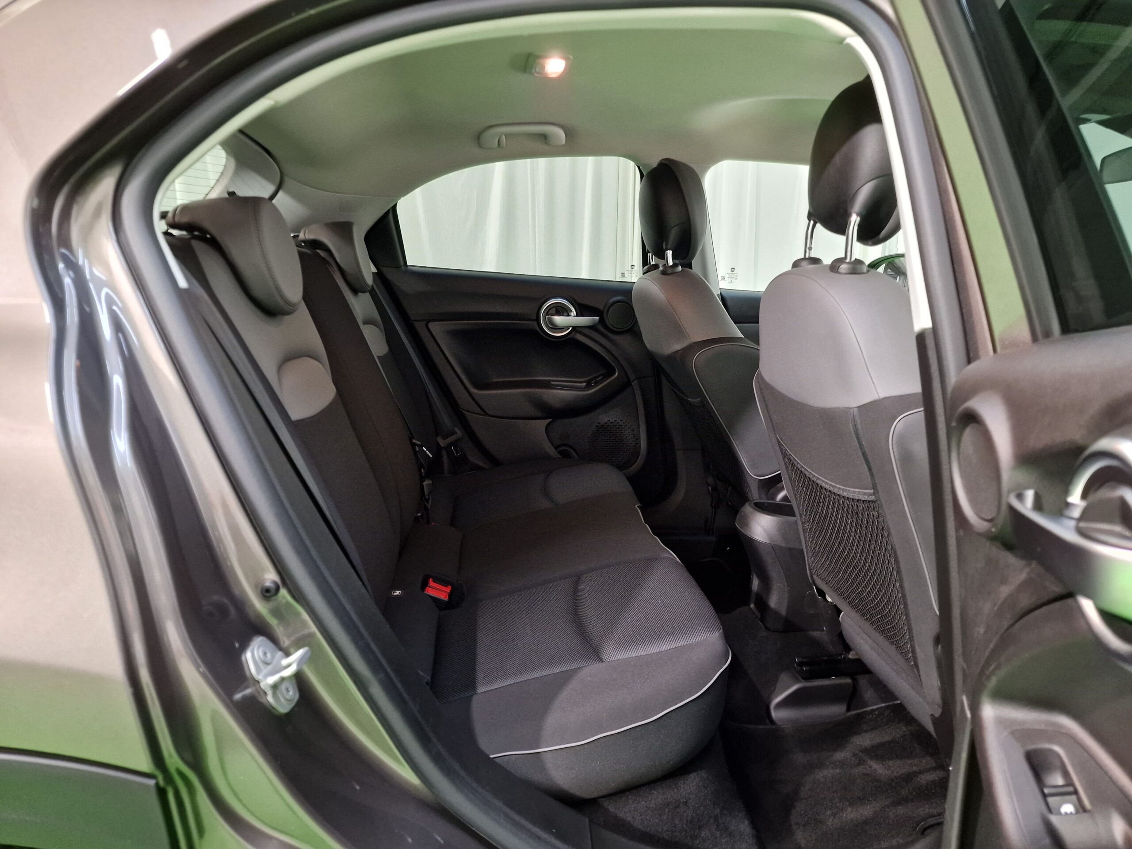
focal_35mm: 23
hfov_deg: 73.9
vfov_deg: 58.9
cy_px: 424
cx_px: 566
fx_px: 752
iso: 400
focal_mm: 6.4
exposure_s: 1/33
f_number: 1.8
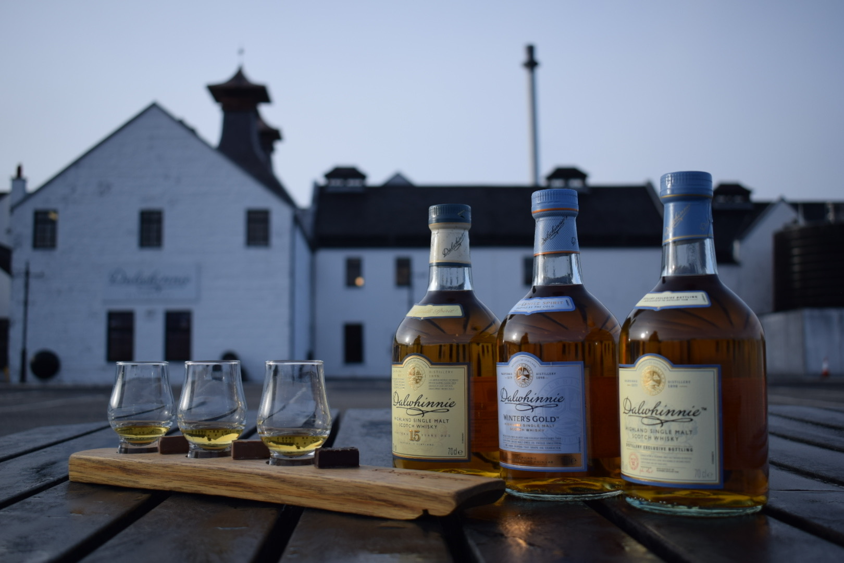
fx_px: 949
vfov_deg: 33.0
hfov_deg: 47.9
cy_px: 282
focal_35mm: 40
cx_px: 422
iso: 100
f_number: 4
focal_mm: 27
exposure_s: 1/640
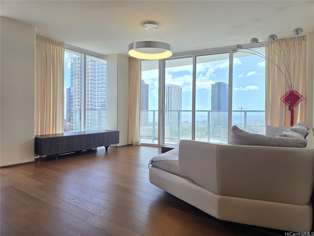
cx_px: 157
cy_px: 118
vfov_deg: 58.9
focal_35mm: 23
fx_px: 209
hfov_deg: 73.9
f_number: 1.7
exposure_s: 1/120
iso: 16
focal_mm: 6.3
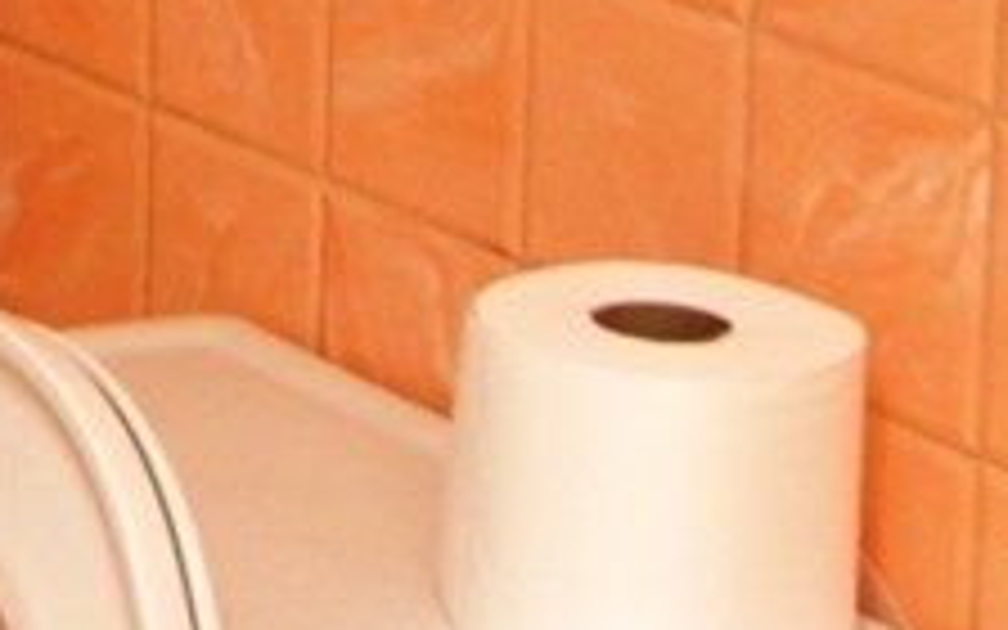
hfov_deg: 9.5
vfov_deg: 6.1
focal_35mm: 208
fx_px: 5714
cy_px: -770
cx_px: -950
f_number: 3.6
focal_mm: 9.1
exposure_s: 1/40
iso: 100
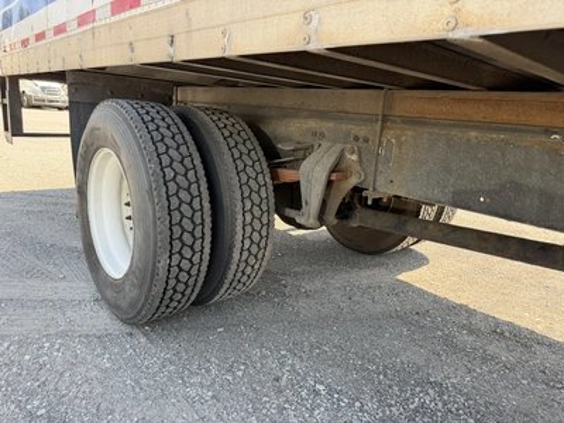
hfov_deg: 71.6
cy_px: 212
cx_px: 282
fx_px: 391
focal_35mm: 24
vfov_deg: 56.8
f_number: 1.78
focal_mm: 6.76
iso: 100
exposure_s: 1/517
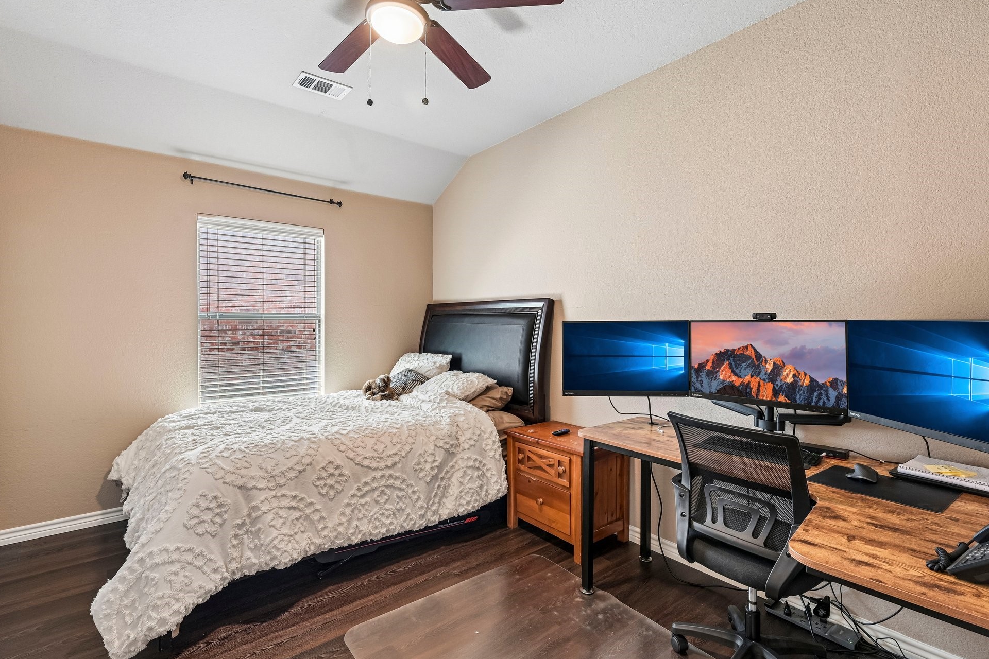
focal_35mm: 17
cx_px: 491
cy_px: 320
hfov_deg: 94.9
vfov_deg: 71.9
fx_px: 454
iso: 400
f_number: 8
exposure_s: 1/5
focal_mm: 15.5
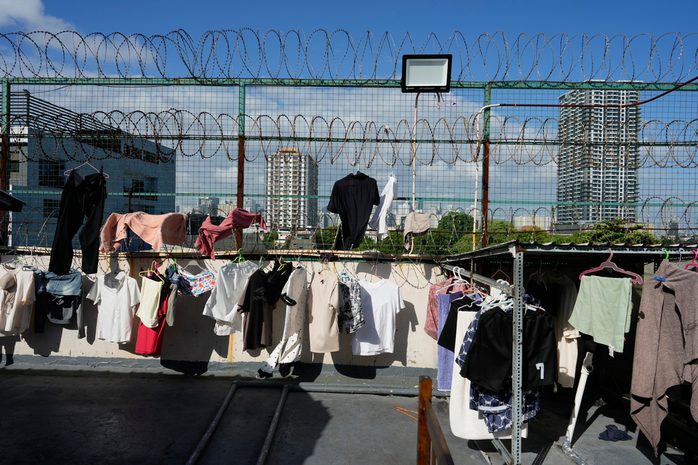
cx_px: 349
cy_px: 232
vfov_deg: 53.1
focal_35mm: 24
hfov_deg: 73.8
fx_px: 465
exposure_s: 1/2500
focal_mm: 24
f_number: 5
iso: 200
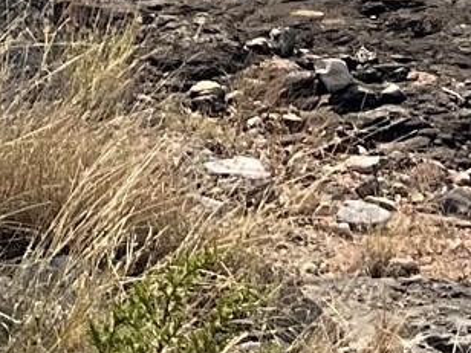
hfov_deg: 10.2
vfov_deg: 7.0
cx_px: 44
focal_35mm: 193
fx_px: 2626
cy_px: -631
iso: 25
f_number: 1.8
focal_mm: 3
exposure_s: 1/3788
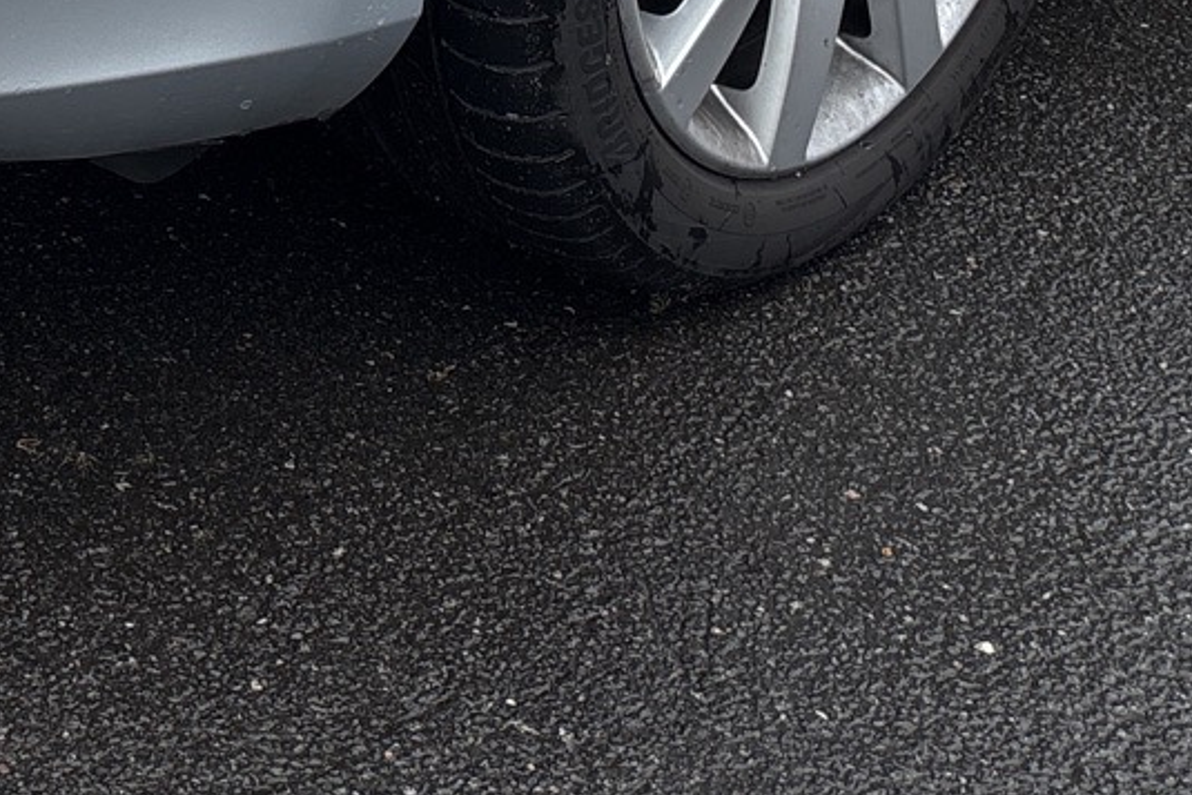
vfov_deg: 12.8
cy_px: -657
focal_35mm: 97
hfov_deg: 20.9
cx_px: 312
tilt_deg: -15.4
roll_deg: -2.5
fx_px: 3212
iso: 50
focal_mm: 5.96
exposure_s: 1/1499
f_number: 1.6
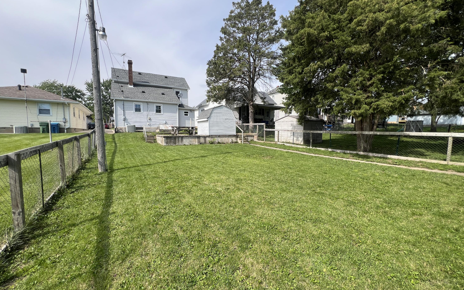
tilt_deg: -5.4
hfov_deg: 105.3
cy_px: 148
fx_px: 177
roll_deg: -0.3
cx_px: 232
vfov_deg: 78.6
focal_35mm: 14
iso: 32
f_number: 1.8
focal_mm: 1.57
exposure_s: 1/1143
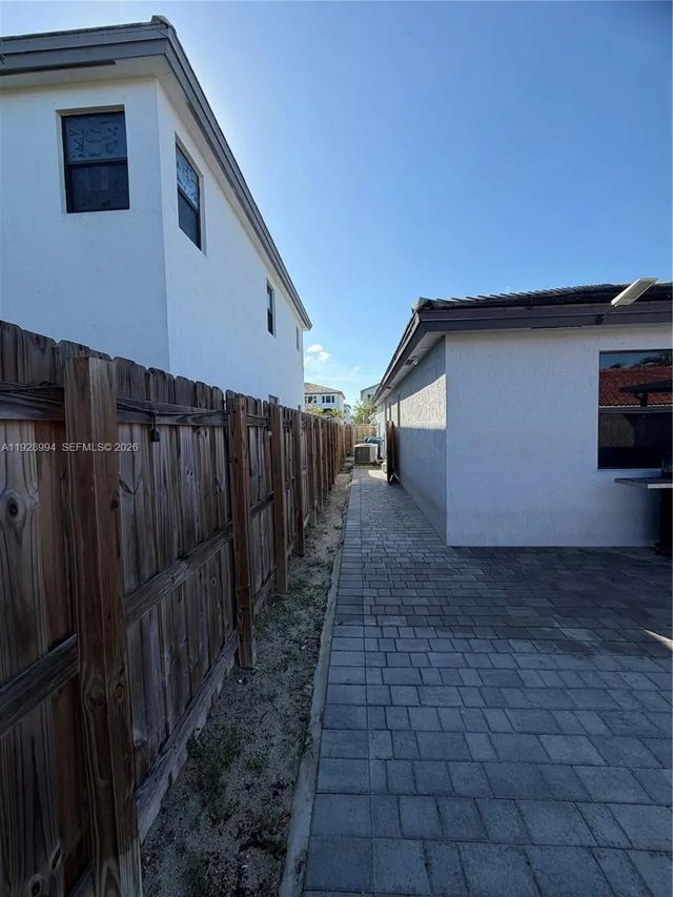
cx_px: 336
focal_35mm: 14
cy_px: 448
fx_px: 363
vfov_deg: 102.1
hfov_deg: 85.7
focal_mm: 2.22
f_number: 2.2
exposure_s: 1/770
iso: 32
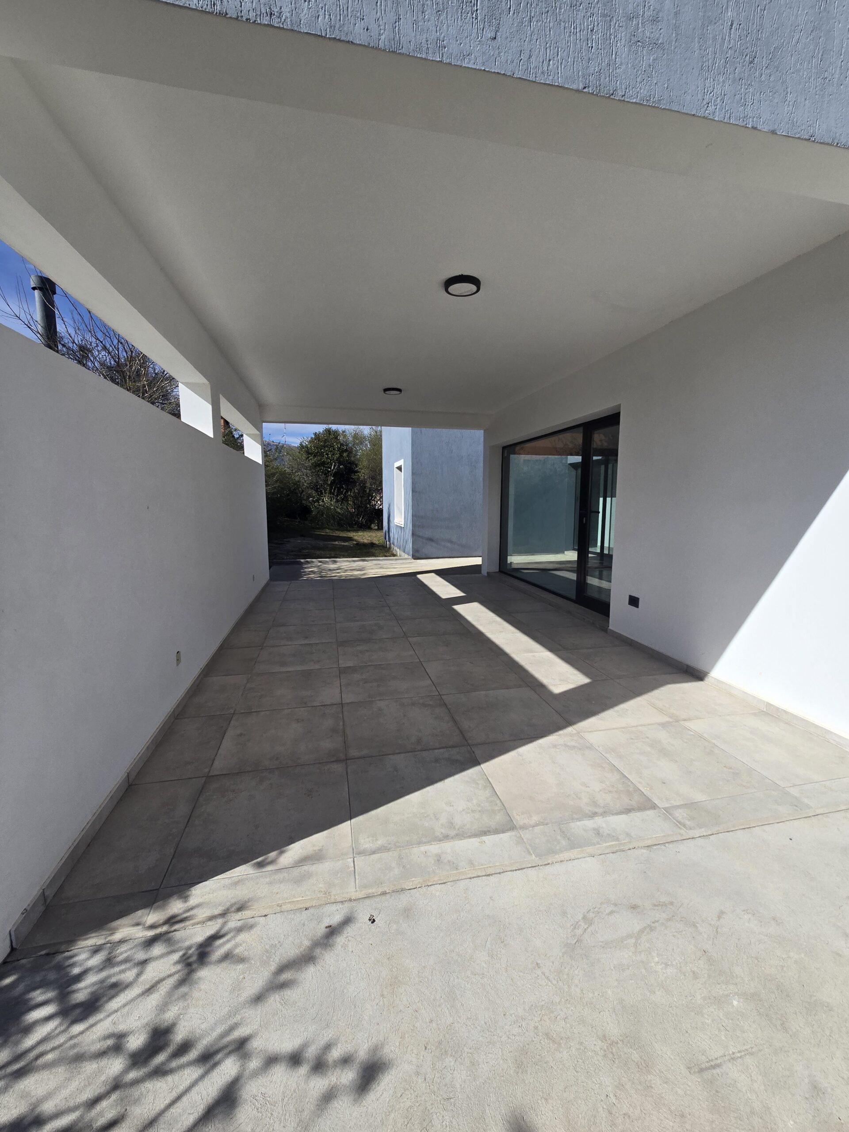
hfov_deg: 89.9
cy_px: 566
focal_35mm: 13
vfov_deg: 106.2
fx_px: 425
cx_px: 424
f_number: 2.2
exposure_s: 1/3168
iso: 50
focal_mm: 2.2
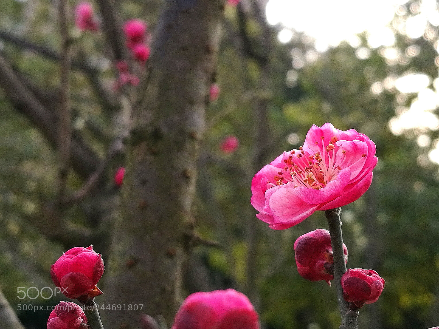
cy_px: 164
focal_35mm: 64
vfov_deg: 22.9
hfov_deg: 30.3
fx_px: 812
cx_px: 220
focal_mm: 4.5
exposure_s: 1/100
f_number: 2.2
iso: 50
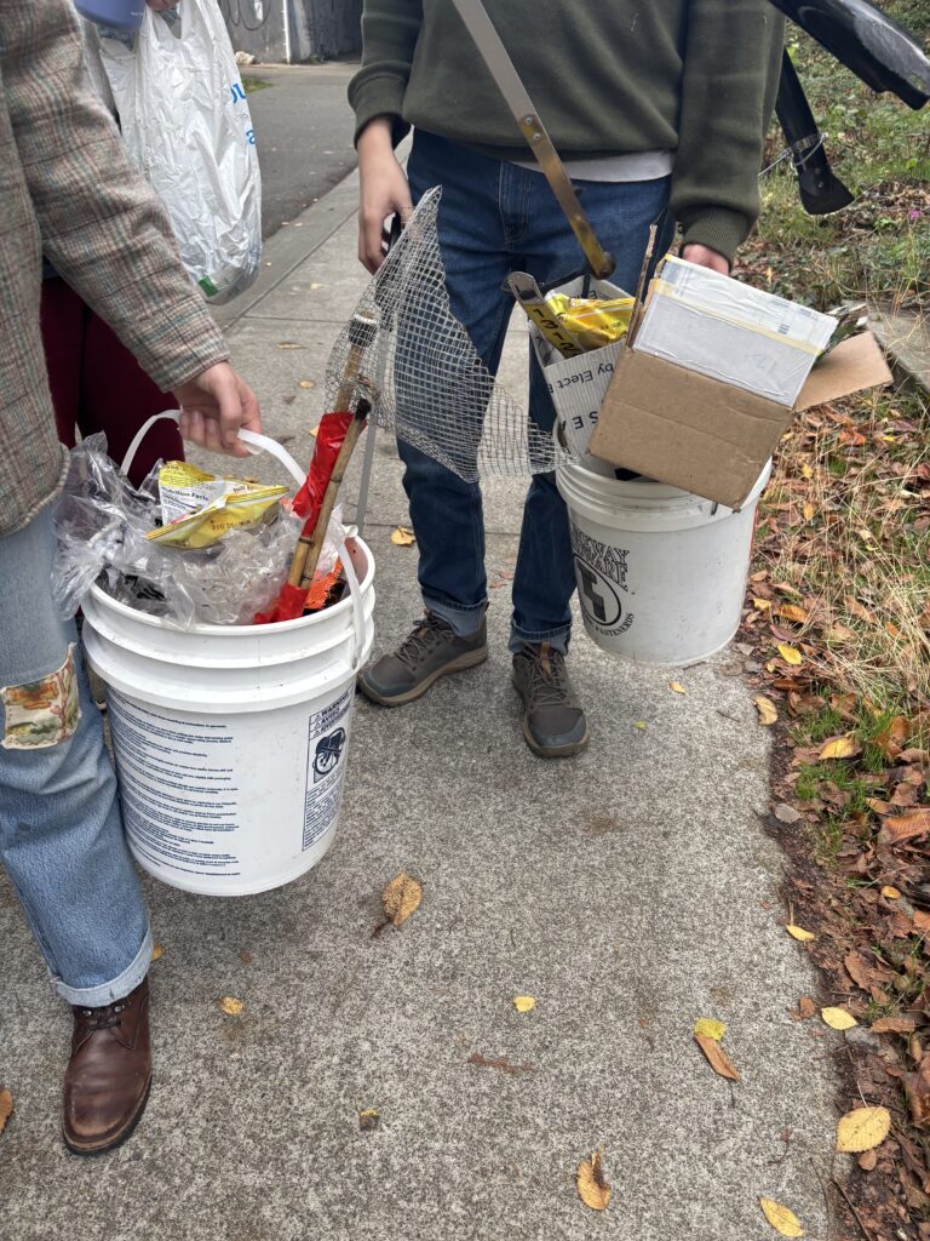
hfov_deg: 53.1
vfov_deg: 67.3
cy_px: 620
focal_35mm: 26
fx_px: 931
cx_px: 465
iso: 50
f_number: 1.6
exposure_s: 1/380
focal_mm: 5.96
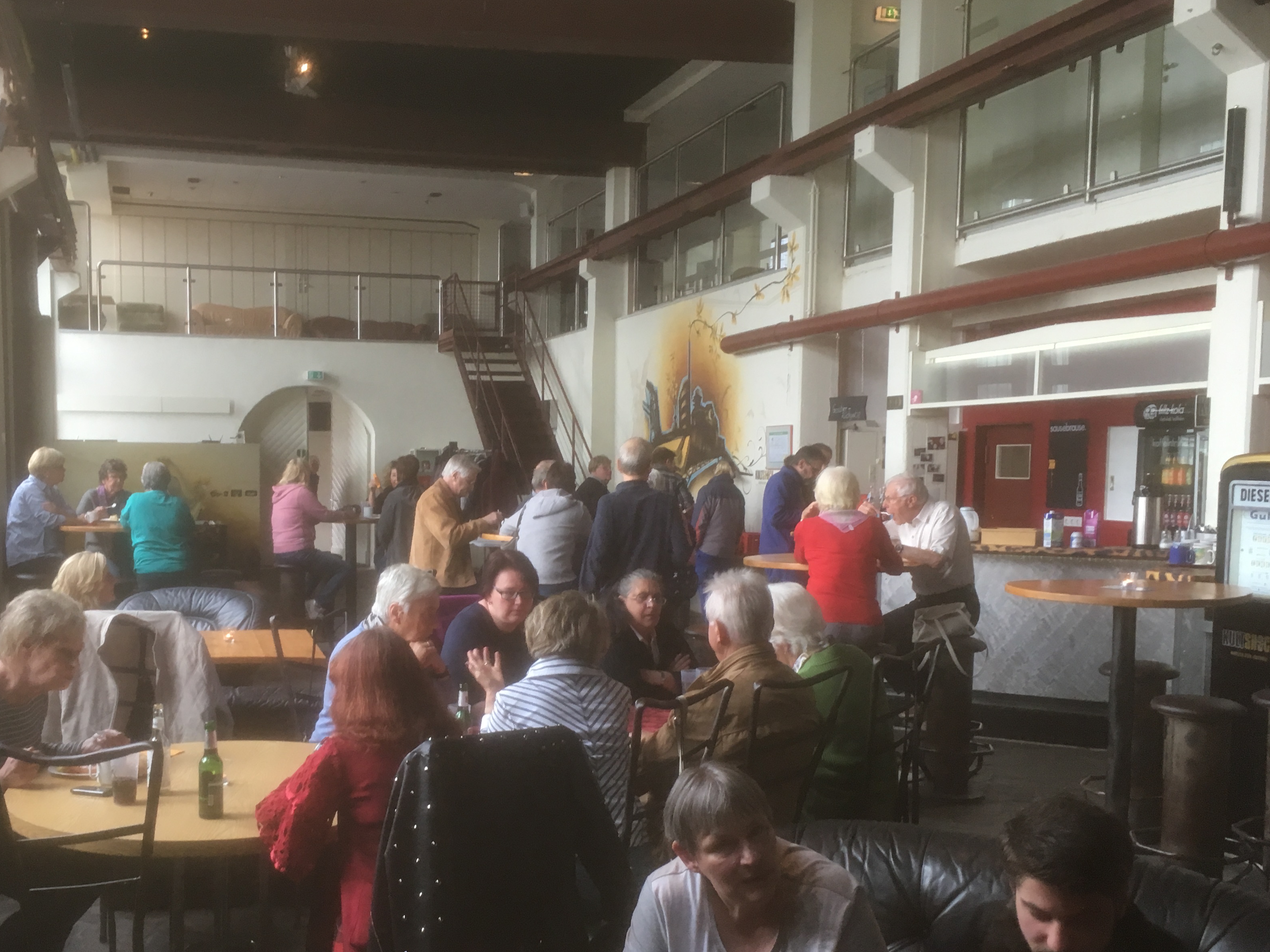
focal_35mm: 37
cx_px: 493
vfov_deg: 38.5
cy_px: 567
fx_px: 1357
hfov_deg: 49.7
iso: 100
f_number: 2.2
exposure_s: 1/33
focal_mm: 4.15
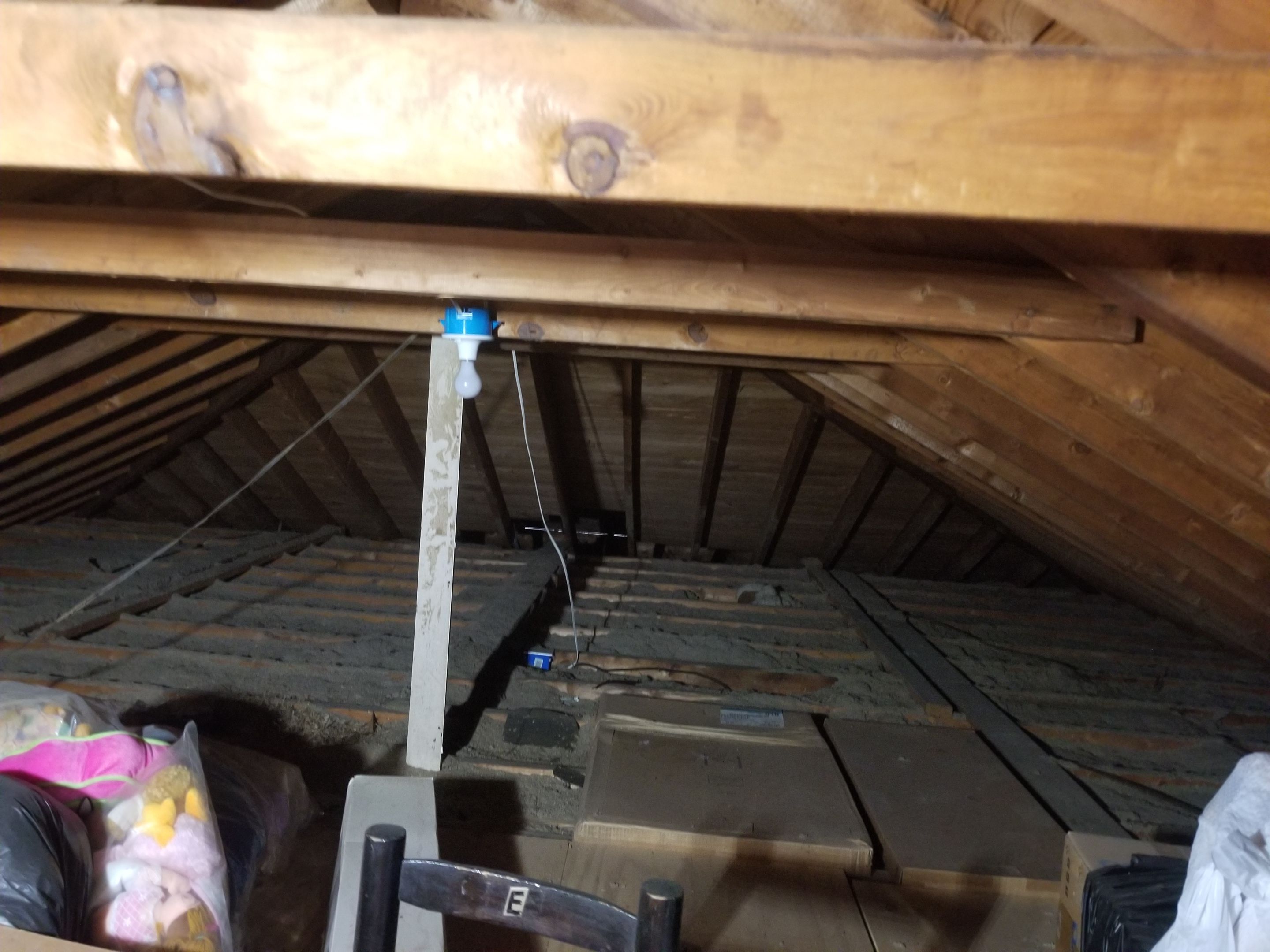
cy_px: 476
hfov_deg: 67.3
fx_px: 954
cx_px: 635
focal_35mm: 26
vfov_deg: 53.1
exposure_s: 1/10
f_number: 1.7
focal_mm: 4.25
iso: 400
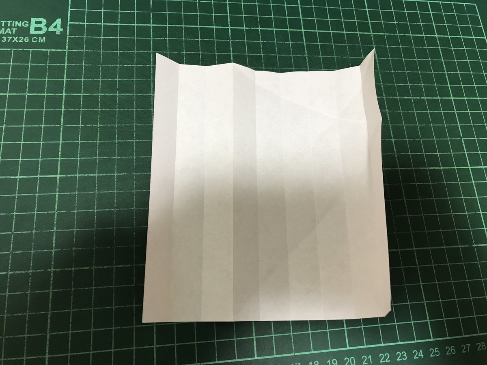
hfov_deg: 63.4
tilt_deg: -70.5
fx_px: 394
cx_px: 244
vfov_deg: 49.7
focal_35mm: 28
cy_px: 182
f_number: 1.8
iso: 40
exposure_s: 1/17
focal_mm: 3.99
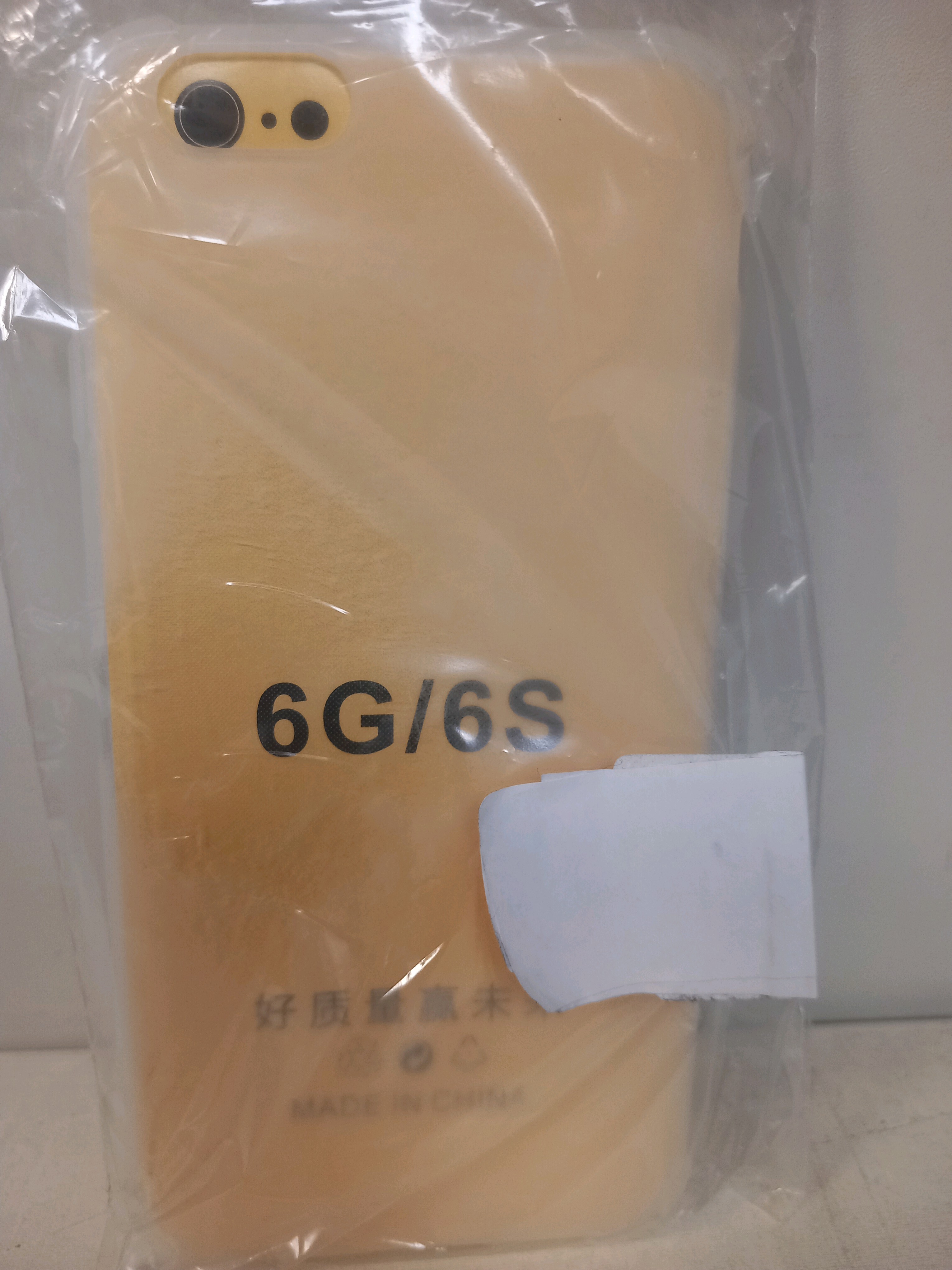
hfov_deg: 51.4
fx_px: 990
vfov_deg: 65.3
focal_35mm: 27
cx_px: 476
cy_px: 635
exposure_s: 1/33.3
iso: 200
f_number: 1.8
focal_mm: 4
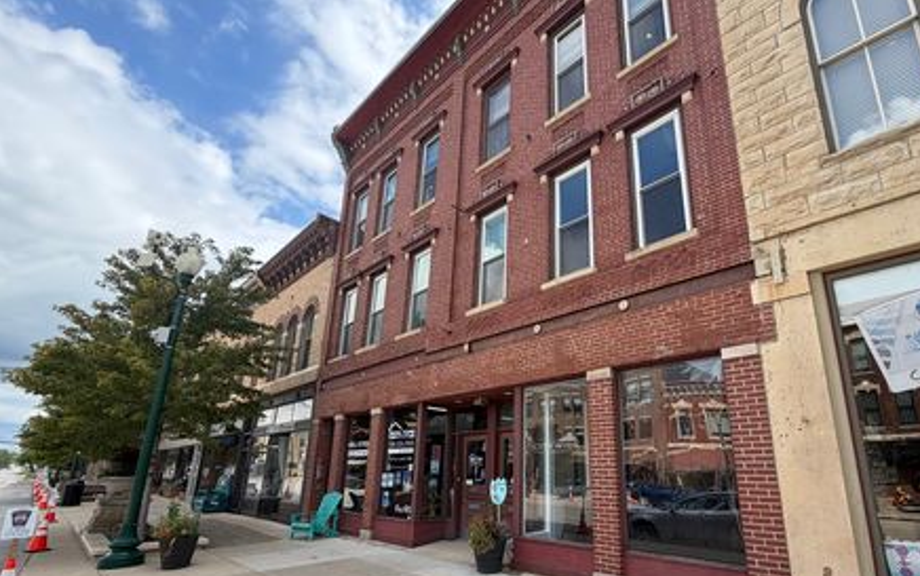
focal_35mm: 17
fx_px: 426
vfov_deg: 67.0
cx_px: 523
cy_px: 360
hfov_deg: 93.8
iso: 40
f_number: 2.2
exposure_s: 1/658
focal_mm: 2.22
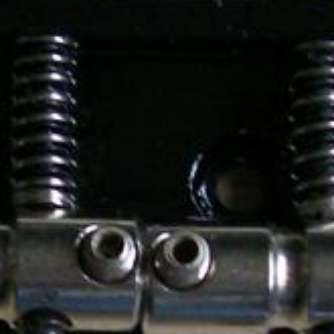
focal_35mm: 197
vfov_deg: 8.8
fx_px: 2151
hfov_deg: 8.9
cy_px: 366
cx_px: 81
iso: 101
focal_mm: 6
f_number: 2.7
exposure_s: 1/32
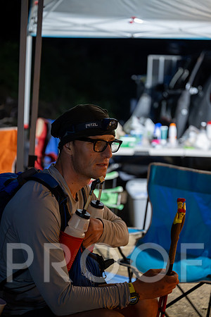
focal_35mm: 70
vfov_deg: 28.8
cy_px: 158
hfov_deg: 19.5
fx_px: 615
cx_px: 106
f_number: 2.8
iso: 4000
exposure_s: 1/80
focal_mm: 70
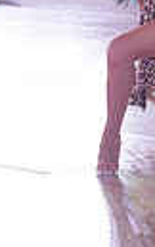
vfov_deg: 8.9
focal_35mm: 229
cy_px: -109
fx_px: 1543
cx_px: 345
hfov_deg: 5.6
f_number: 4
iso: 1600
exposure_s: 1/400
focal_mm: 50
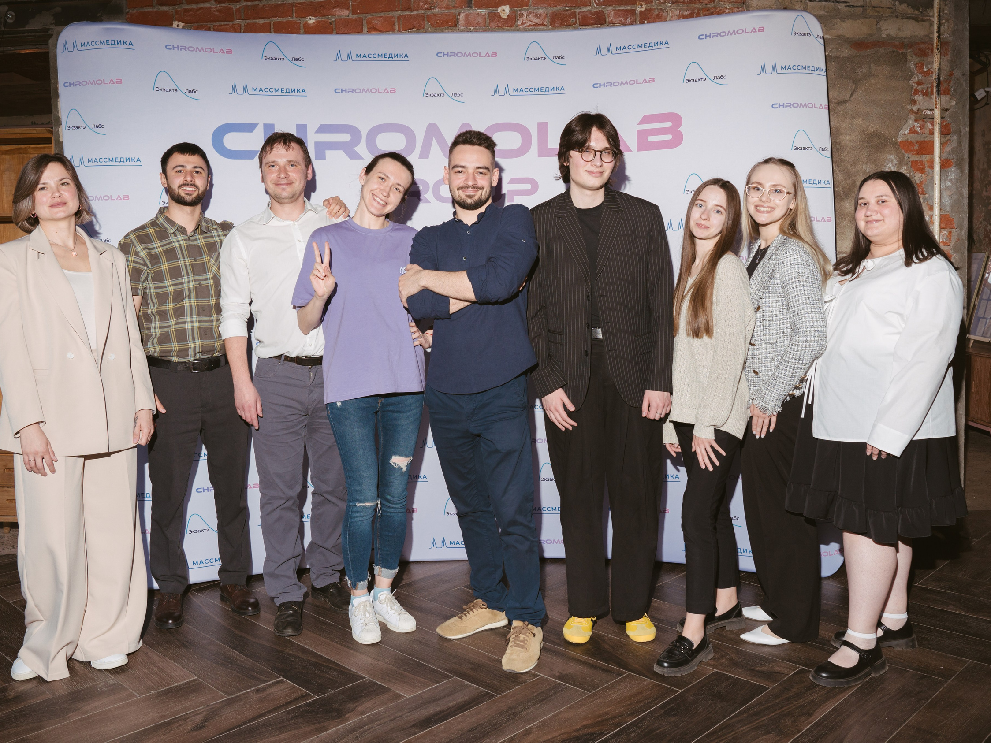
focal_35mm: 32
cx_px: 476
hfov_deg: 56.8
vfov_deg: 44.1
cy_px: 354
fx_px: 916
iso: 250
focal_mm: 28
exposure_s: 1/160
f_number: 6.3
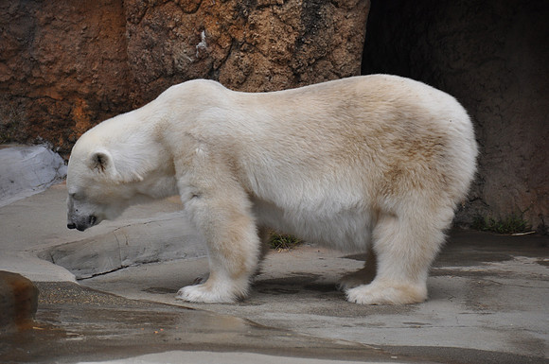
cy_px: 182
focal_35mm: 330
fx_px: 5025
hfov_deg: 6.3
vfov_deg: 4.2
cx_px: 274
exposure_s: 1/800
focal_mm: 220
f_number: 5.6
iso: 320
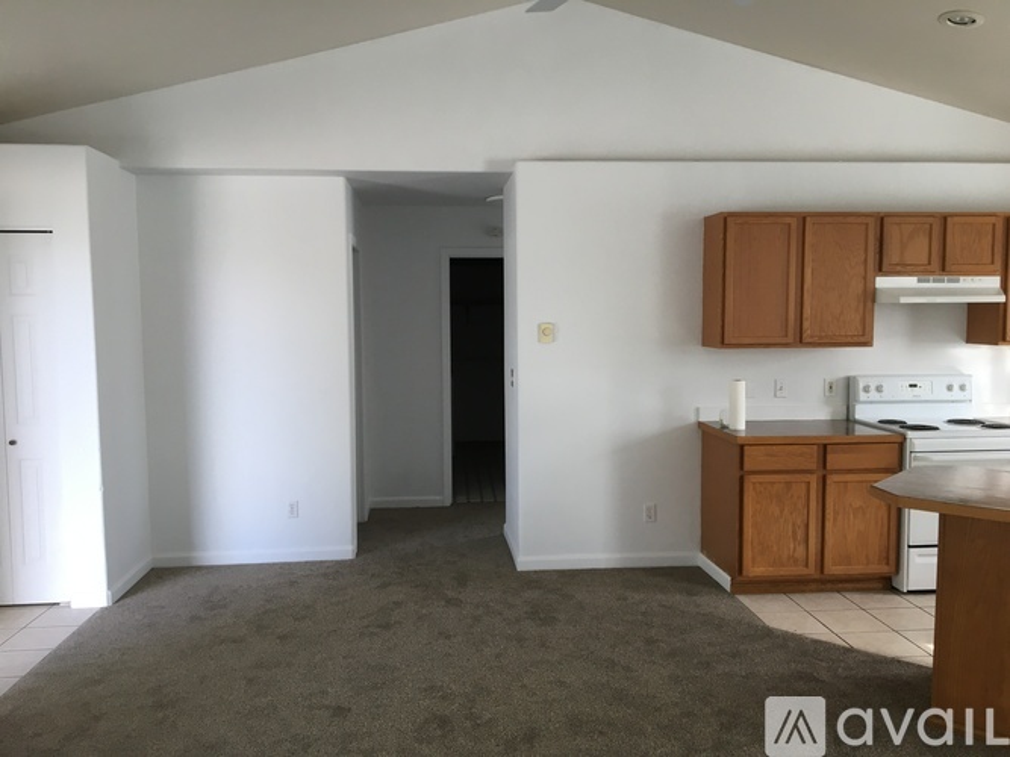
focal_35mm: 29
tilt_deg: -2.7
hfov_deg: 61.7
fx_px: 846
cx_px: 505
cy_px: 378
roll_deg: -0.4
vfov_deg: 48.2
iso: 25
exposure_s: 1/40
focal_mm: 4.15
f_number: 2.2
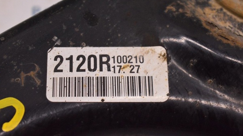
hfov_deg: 23.3
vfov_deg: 13.2
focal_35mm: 92
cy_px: 55
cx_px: 117
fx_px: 590
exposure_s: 1/320
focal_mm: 55
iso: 3200
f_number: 5.6
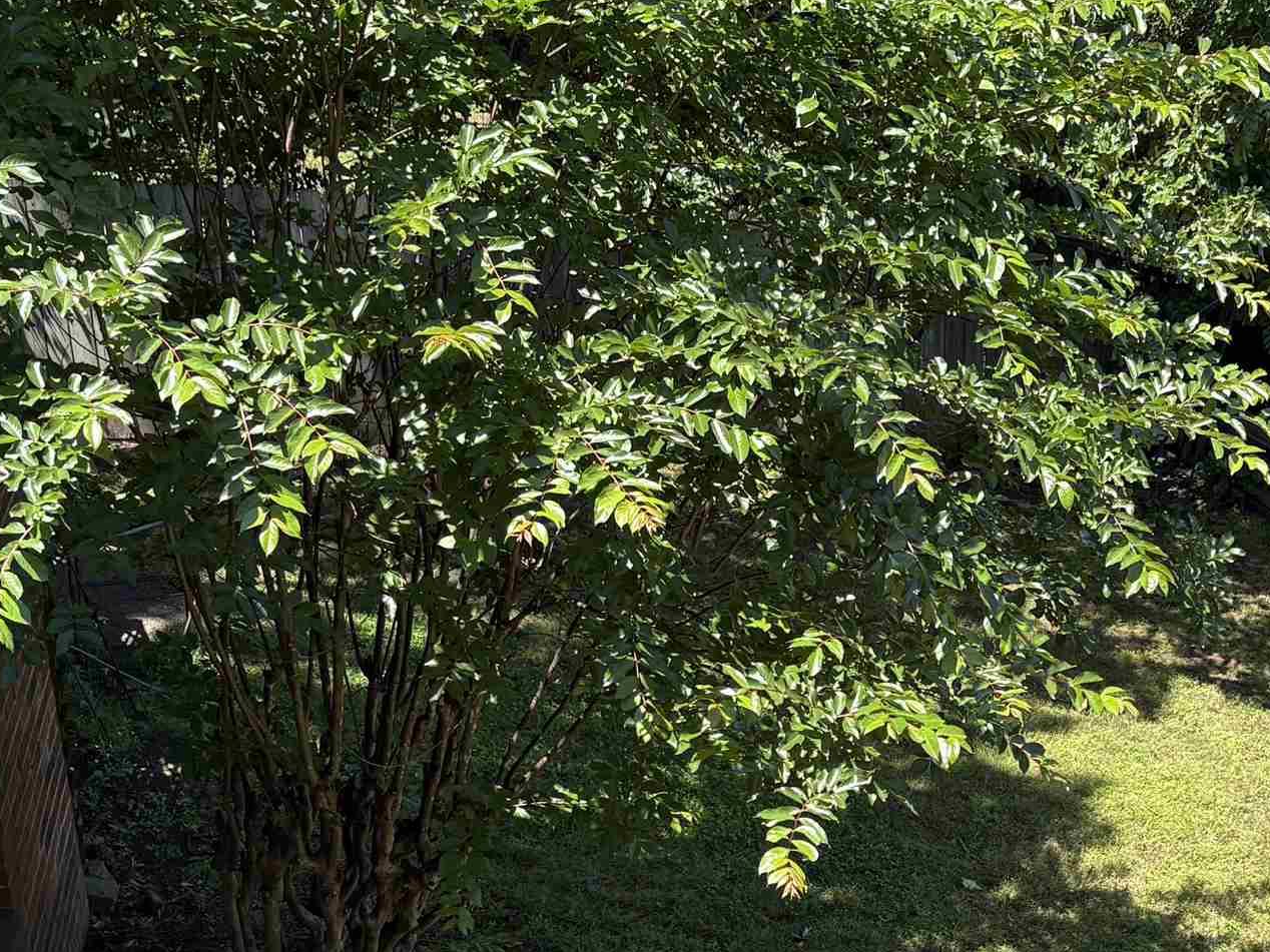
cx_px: 986
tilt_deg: -25.7
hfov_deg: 30.1
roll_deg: -1.2
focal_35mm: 63
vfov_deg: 22.9
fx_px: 2311
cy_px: 795
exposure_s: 1/1155
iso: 50
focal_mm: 5.96
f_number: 1.6
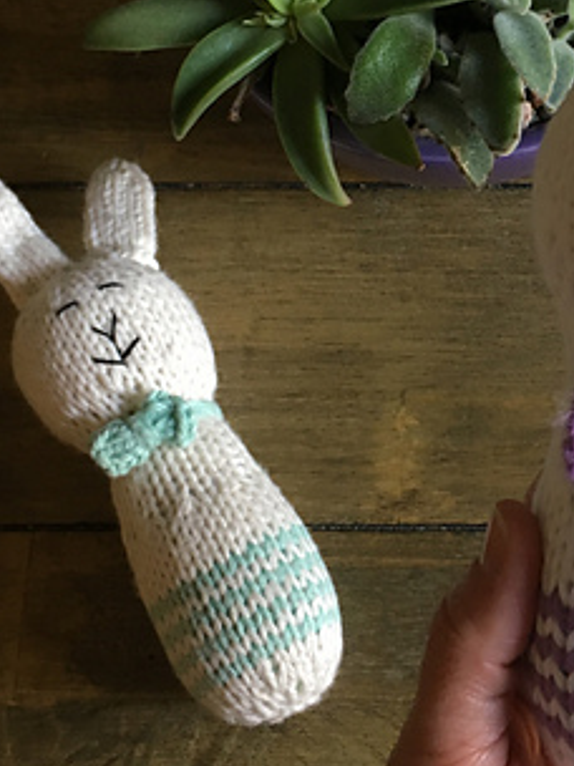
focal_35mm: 61
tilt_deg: -69.9
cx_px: 483
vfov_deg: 31.4
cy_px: 249
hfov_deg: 23.6
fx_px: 1349
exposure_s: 1/30
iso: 100
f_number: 2.2
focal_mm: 4.15
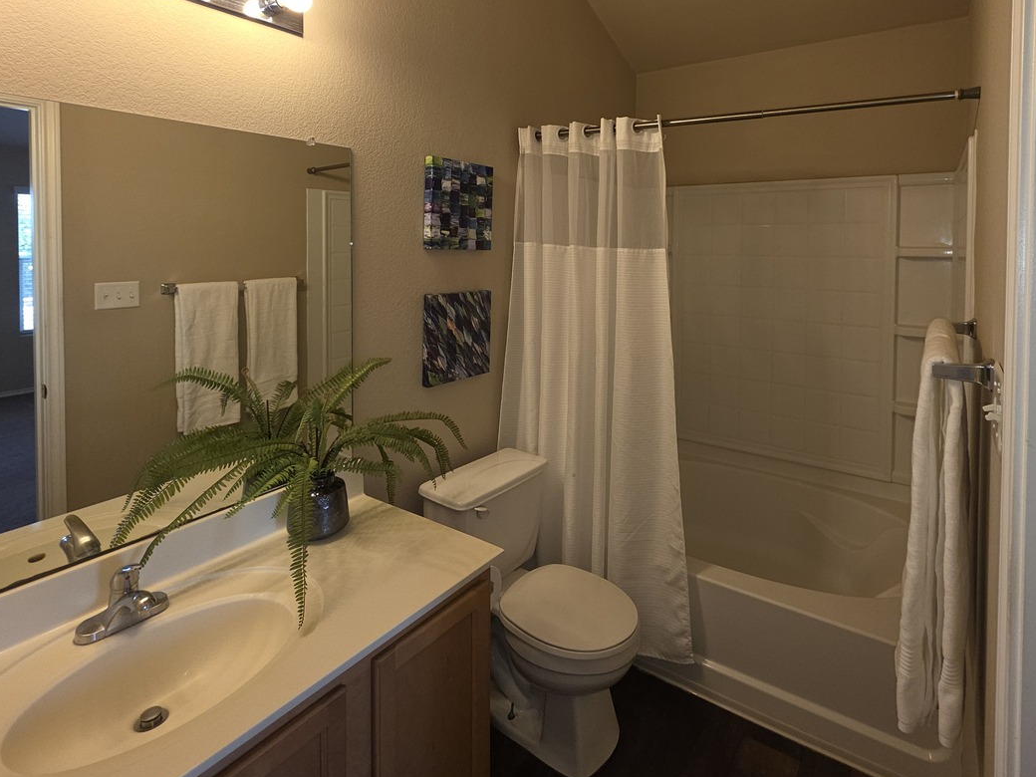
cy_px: 258
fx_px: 539
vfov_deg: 69.5
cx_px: 552
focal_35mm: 18
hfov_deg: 87.6
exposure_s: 1/60
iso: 40
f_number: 1.9
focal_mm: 2.2
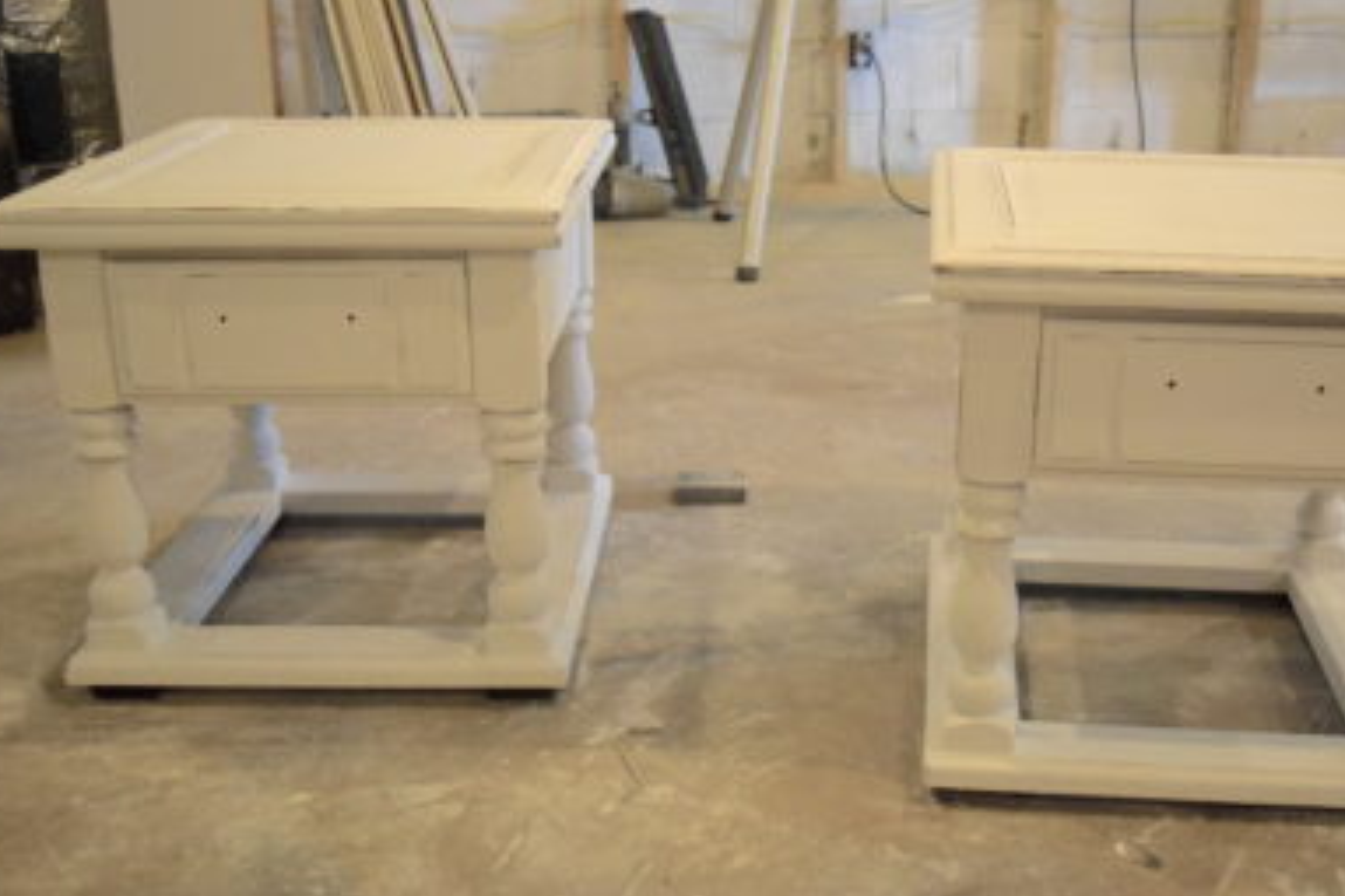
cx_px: 769
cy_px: 497
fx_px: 1755
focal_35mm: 47
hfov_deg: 41.8
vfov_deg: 28.6
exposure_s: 1/125
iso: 3200
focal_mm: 24
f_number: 4
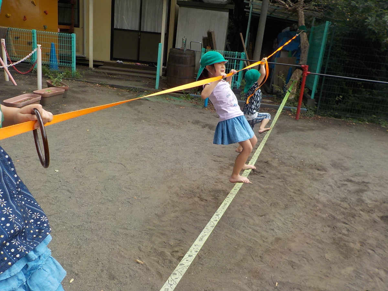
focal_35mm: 30
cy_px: 146
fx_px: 336
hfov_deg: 60.0
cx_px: 194
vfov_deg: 46.8
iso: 125
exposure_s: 1/500
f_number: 3.3
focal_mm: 4.1
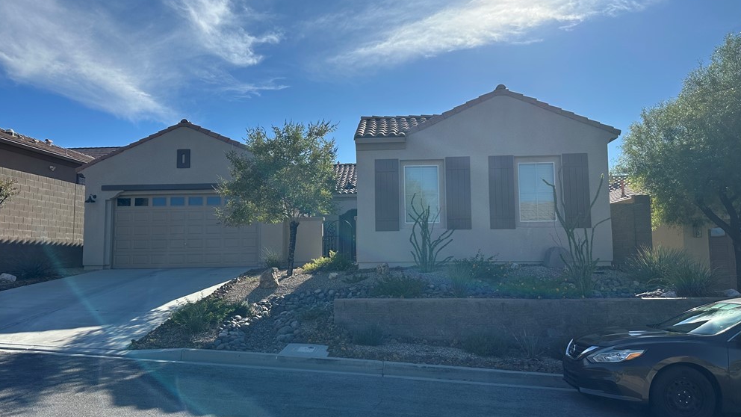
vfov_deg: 42.9
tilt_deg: +5.2
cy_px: 204
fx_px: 531
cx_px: 365
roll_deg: +0.3
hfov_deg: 69.9
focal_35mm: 27
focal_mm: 6.86
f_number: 1.78
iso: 80
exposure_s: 1/6623
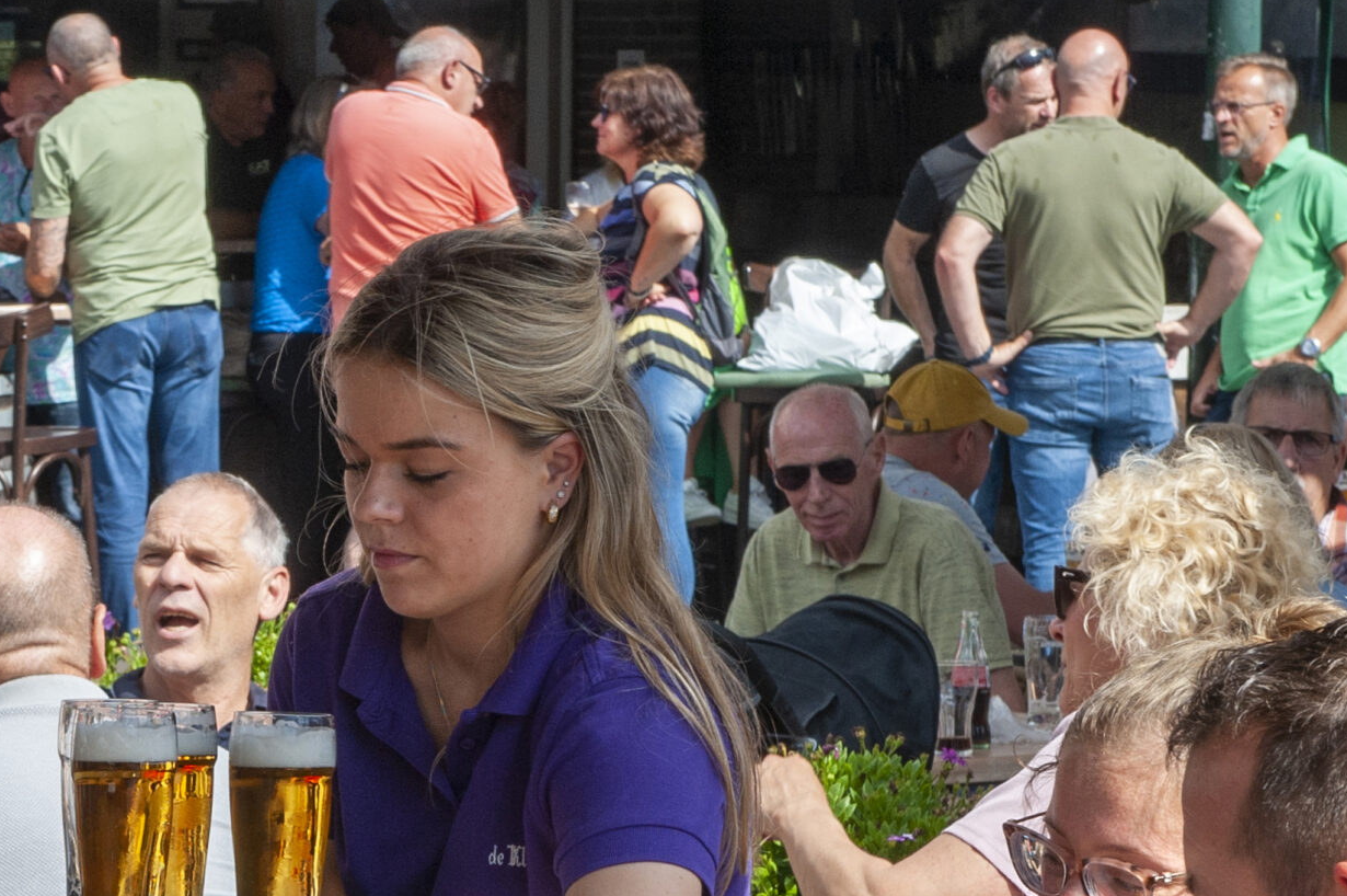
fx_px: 4823
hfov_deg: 15.6
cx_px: 22
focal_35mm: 129
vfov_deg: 10.5
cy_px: 918
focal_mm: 62
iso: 400
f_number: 13
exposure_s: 1/250
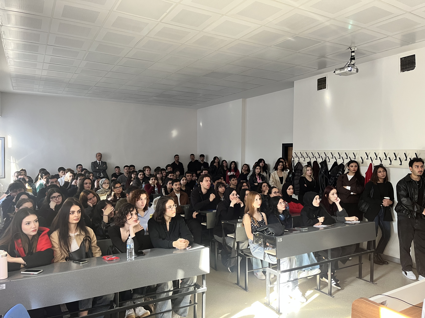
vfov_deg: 53.1
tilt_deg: -2.2
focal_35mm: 26
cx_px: 212
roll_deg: -0.5
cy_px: 159
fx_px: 319
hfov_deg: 67.3
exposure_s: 1/60
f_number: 1.6
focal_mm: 5.1
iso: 200
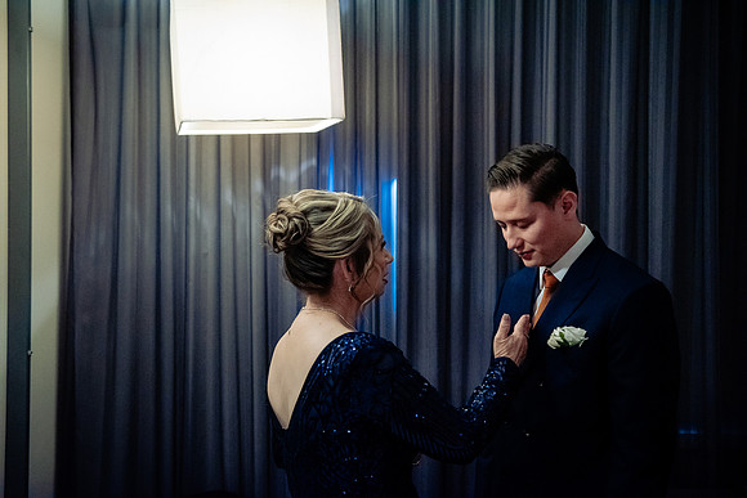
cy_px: 249
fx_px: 830
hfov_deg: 48.4
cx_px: 374
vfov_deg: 33.4
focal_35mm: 40
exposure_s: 1/160
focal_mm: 40
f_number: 2.8
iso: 6400
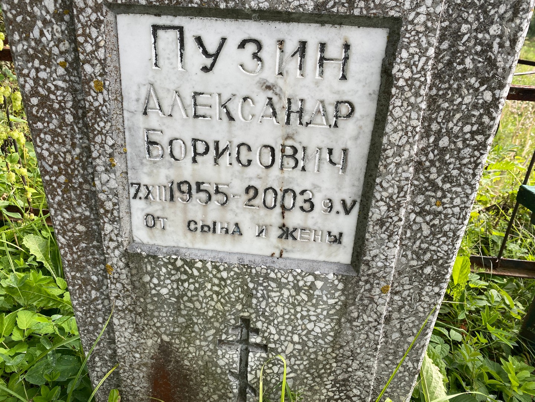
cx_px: 268
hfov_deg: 67.3
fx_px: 402
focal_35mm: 26
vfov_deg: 53.1
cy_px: 201
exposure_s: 1/360
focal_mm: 4.25
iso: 32
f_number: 1.8
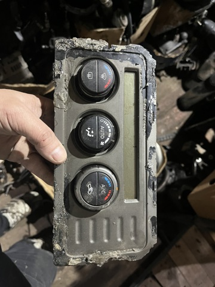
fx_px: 215
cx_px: 108
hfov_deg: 53.1
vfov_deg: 67.3
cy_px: 144
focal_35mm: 26
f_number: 1.6
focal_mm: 5.1
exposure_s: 1/33
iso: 640
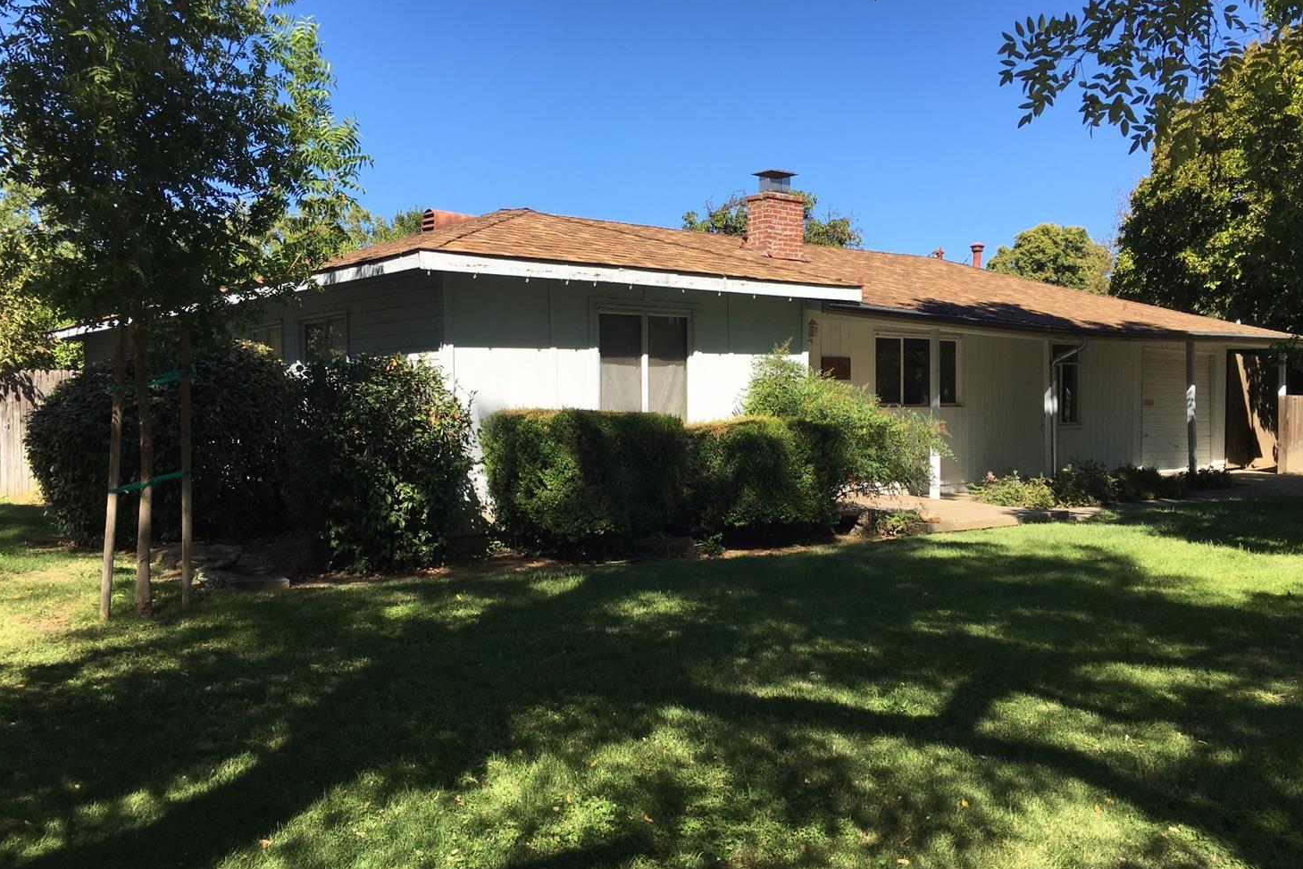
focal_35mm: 31
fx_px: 1122
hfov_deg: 60.3
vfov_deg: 42.3
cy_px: 483
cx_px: 666
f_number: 2.2
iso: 25
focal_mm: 4.15
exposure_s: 1/999
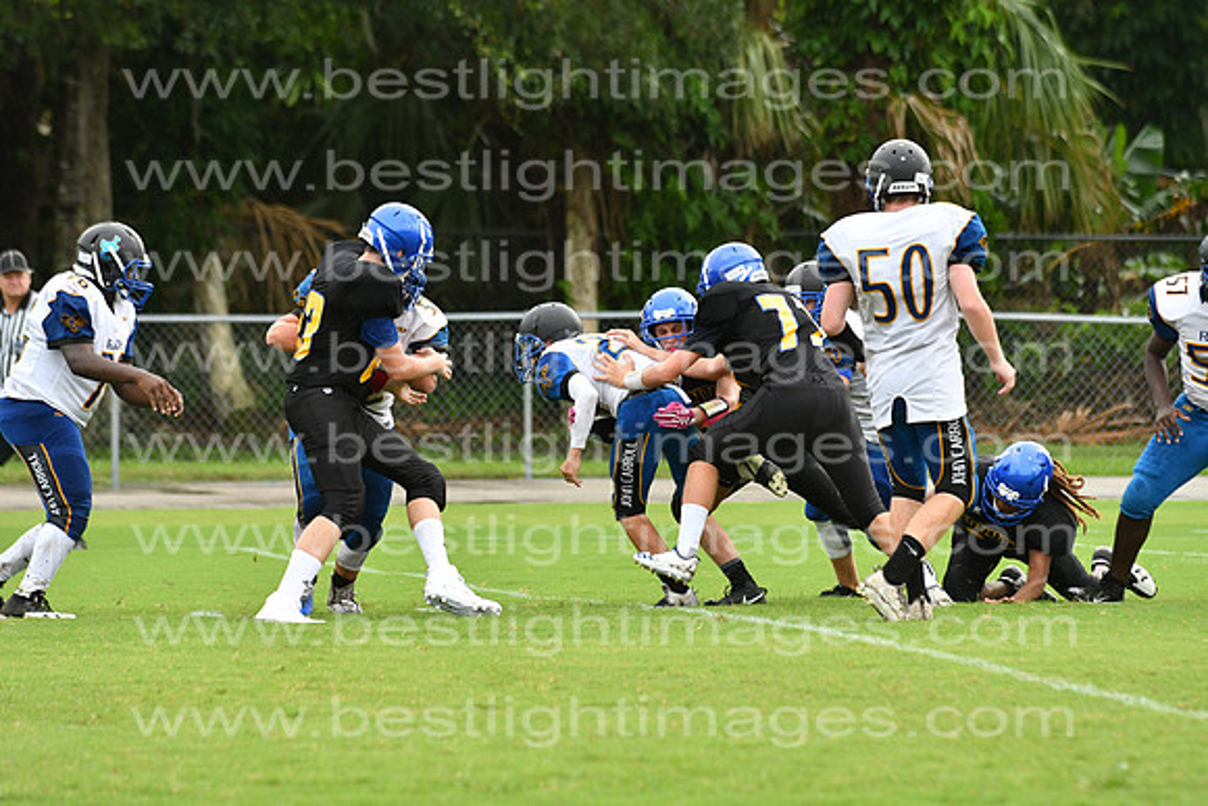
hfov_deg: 9.8
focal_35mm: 210
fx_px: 7048
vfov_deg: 6.5
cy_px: 403
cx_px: 604
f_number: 3.5
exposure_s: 1/2000
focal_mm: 140
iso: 800
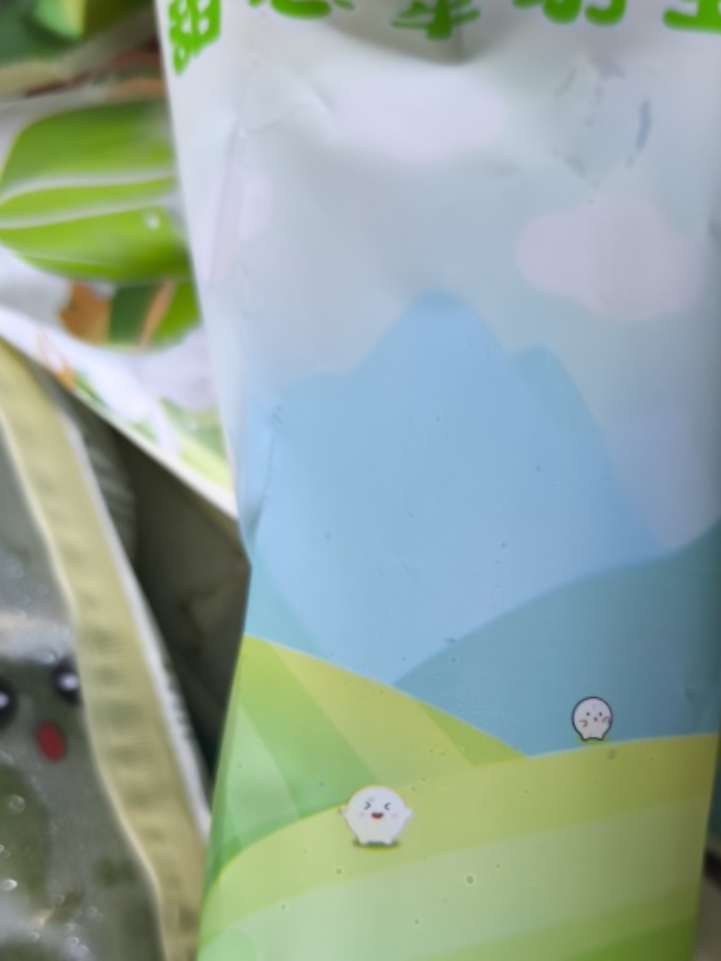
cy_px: 743
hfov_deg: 33.1
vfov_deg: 42.3
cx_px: 521
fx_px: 1195
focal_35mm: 43
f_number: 1.6
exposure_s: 1/33.3
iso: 1250
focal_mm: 5.84
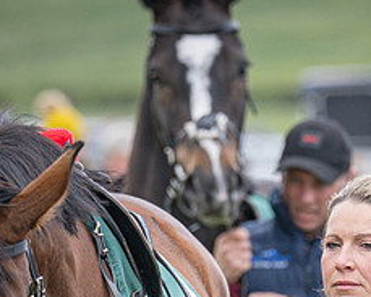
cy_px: 369
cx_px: 285
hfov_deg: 2.3
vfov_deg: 1.8
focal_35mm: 854
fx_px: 9373
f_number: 4.5
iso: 400
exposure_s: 1/1000
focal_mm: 200
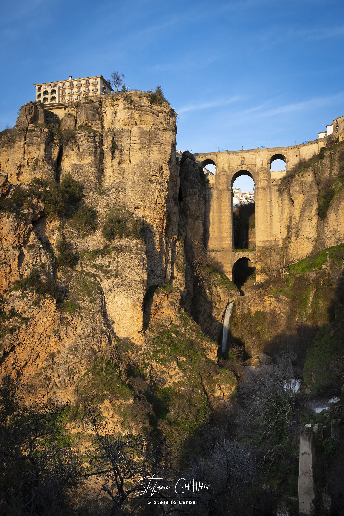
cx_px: 172
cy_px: 258
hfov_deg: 40.8
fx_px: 462
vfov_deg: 58.3
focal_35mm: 32
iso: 200
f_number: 5.6
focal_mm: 21.5
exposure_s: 1/250
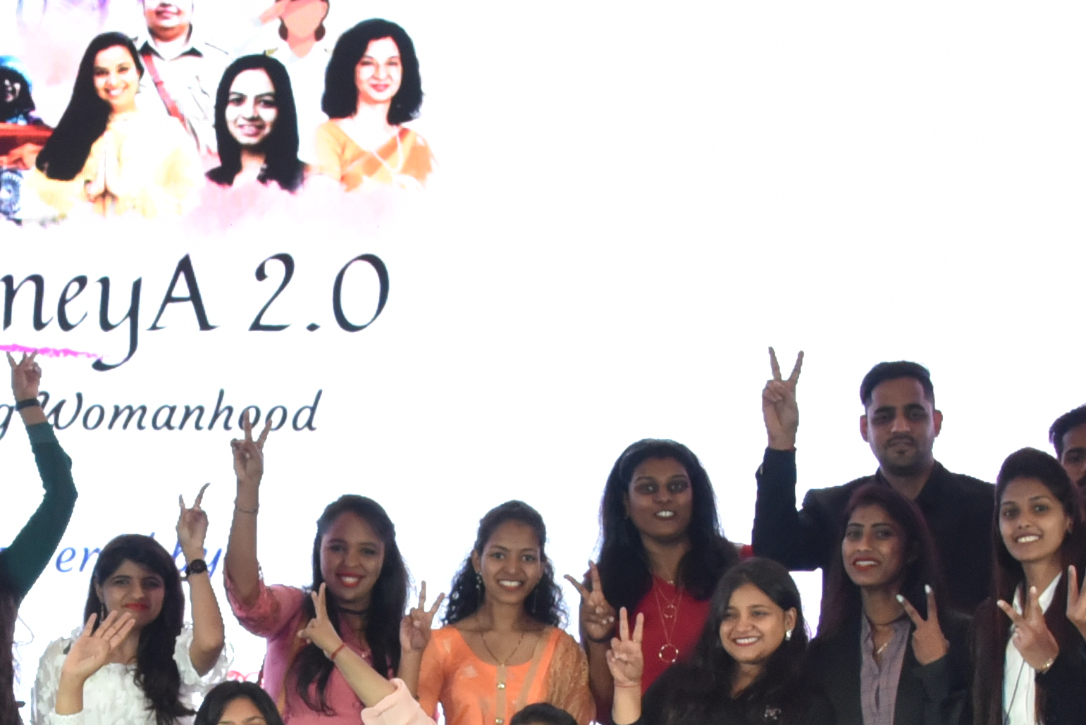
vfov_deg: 11.2
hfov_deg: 16.8
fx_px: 3652
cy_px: 742
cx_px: 173
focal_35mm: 121
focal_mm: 31
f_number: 6.3
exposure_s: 1/160
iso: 2500
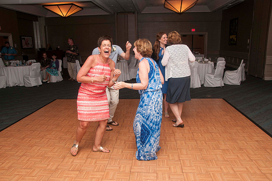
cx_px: 136
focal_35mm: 30
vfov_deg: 43.5
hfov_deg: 62.0
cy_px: 90
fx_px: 226
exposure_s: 1/60
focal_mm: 20
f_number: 5.6
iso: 400
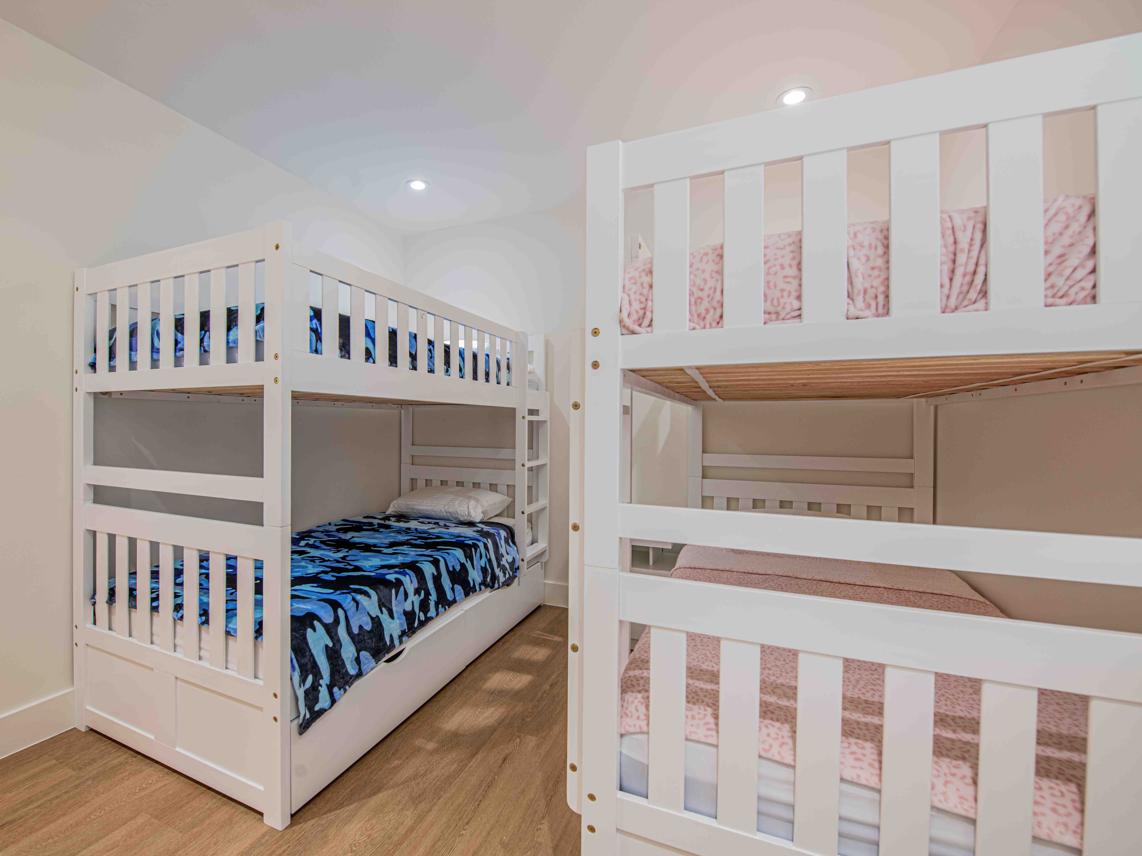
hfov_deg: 96.7
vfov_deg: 80.8
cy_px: 428
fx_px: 503
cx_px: 497
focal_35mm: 15
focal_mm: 14
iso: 125
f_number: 7.1
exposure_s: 1/5
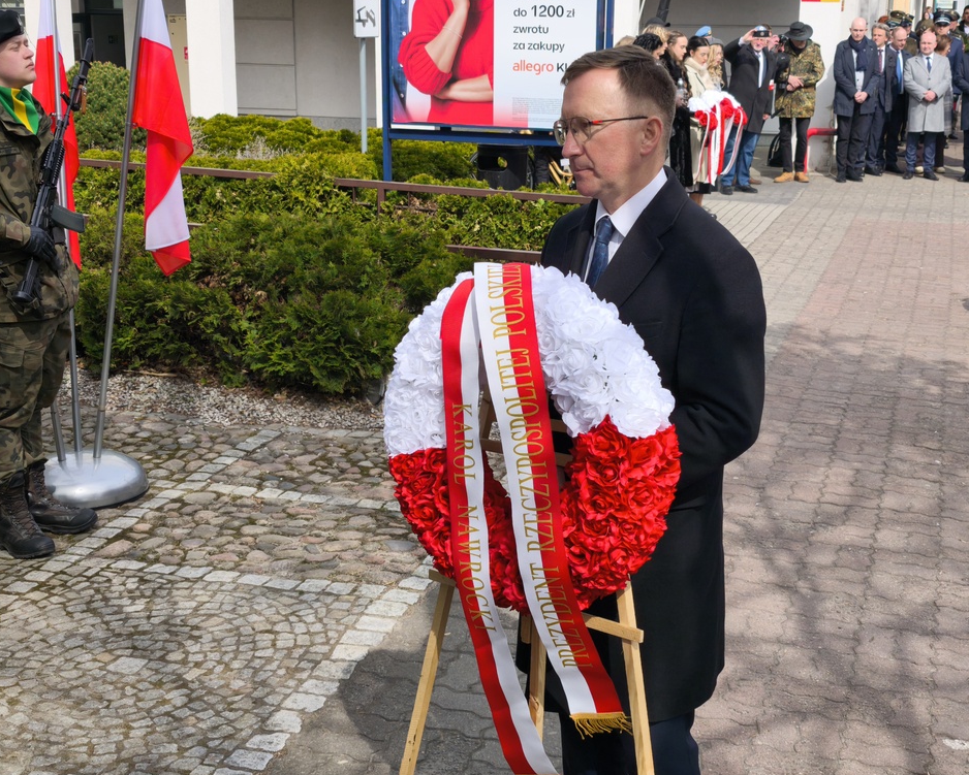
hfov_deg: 38.0
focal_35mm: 49
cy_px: 391
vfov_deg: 30.9
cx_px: 524
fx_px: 1406
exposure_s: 1/1776
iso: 50
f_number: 1.6
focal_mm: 6.57
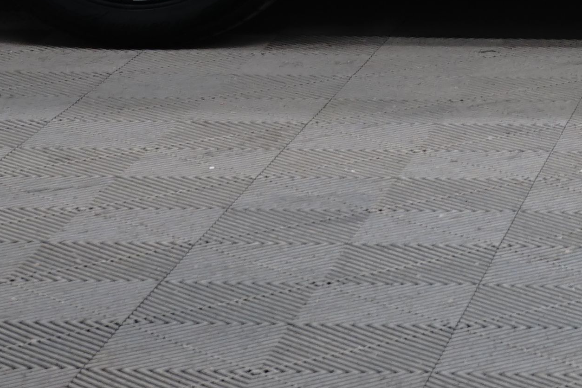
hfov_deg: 9.9
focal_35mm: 201
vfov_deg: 6.6
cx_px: 892
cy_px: -474
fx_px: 3249
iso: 500
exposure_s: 1/6
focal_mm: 42
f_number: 8
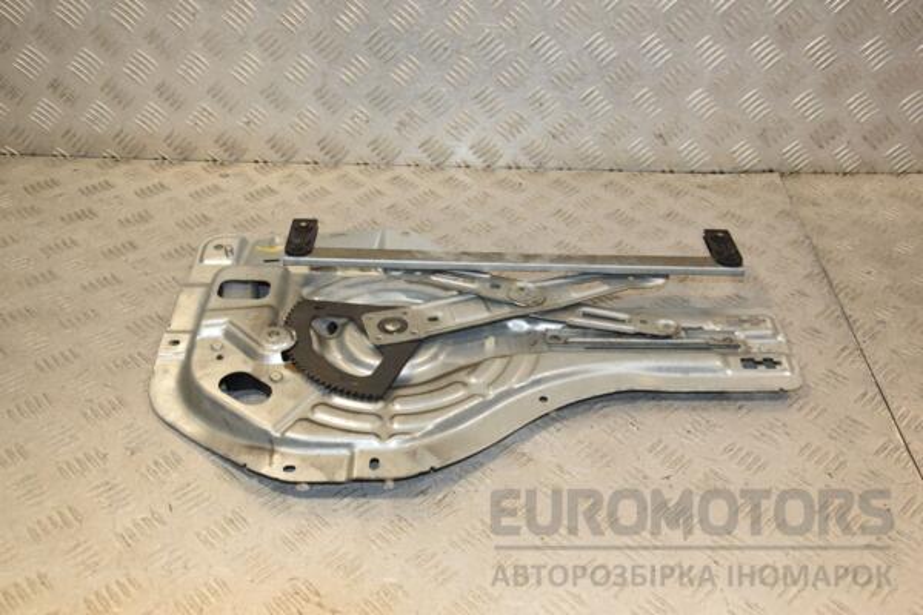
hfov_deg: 51.3
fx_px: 961
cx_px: 462
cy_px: 308
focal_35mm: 38
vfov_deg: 35.5
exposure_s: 1/200
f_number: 5.6
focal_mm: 25
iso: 800
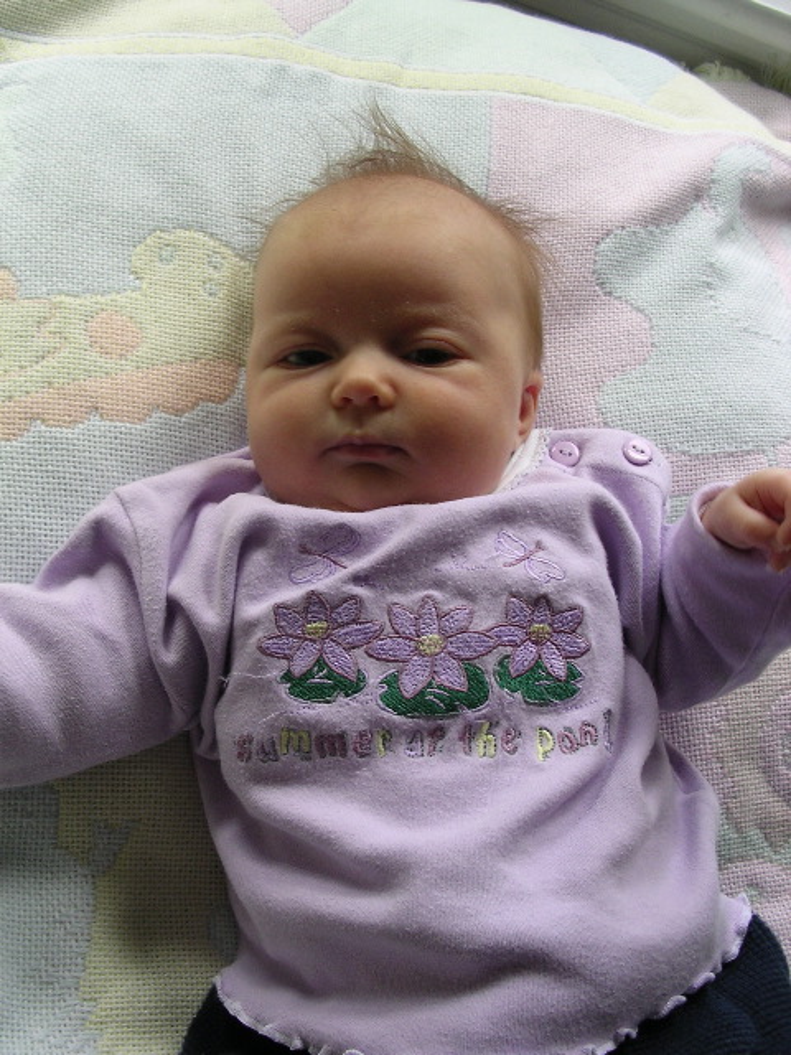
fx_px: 1158
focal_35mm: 38
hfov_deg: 37.7
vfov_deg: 49.0
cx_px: 396
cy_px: 528
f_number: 2.8
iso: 100
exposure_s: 1/57.6
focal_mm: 5.8
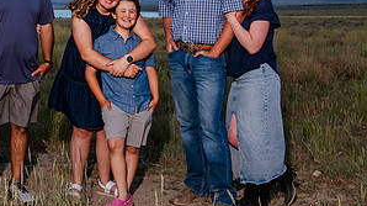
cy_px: -2
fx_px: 739
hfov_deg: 27.2
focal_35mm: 76
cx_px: 62
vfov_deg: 15.5
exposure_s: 1/250
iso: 200
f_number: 5.6
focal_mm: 30
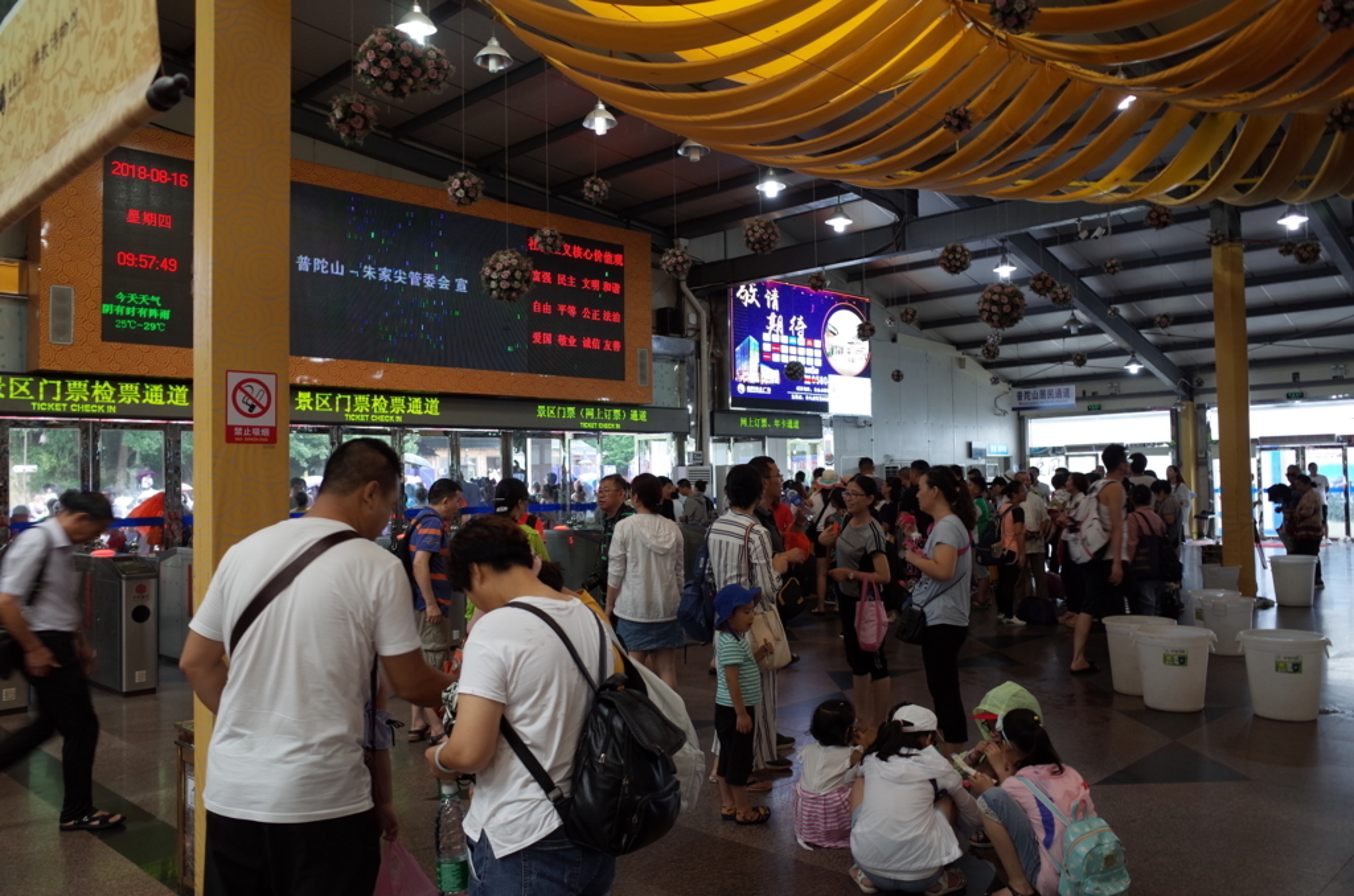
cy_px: 448
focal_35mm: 28
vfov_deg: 46.2
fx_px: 1051
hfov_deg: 65.6
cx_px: 677
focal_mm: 18.3
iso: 250
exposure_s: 1/40
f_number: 2.8
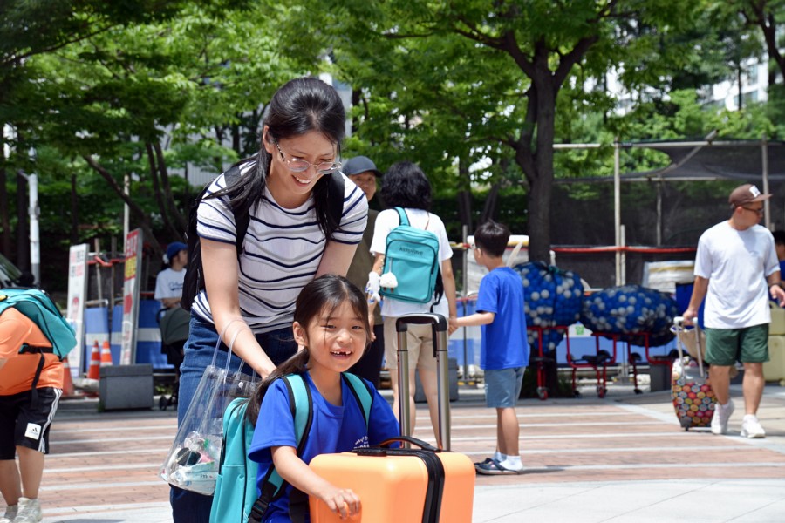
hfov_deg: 20.9
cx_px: 392
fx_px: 2126
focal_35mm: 98
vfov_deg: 14.0
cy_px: 262
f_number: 8
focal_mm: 65
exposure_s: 1/250
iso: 200
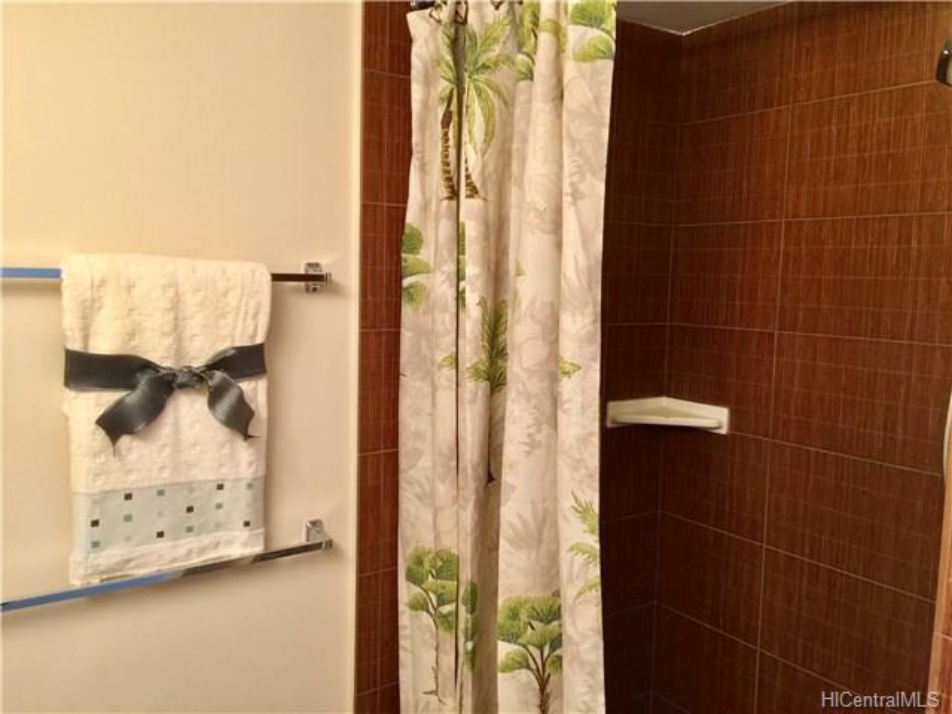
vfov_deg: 48.2
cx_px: 476
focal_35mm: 29
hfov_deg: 61.7
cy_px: 357
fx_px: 798
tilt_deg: -5.8
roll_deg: -3.2
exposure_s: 1/15
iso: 40
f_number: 2.2
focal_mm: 4.15
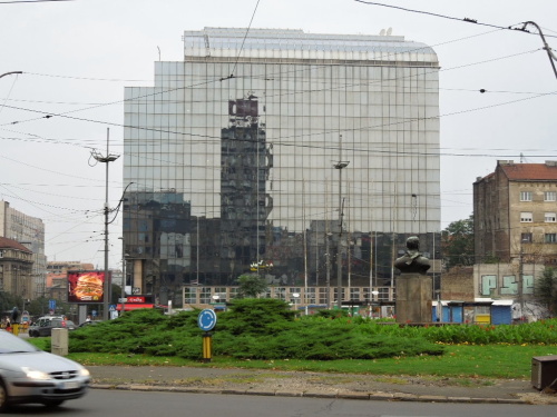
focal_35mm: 61
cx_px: 278
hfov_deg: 31.7
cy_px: 208
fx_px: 982
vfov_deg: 24.0
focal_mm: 11
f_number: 4.3
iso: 200
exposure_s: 1/50
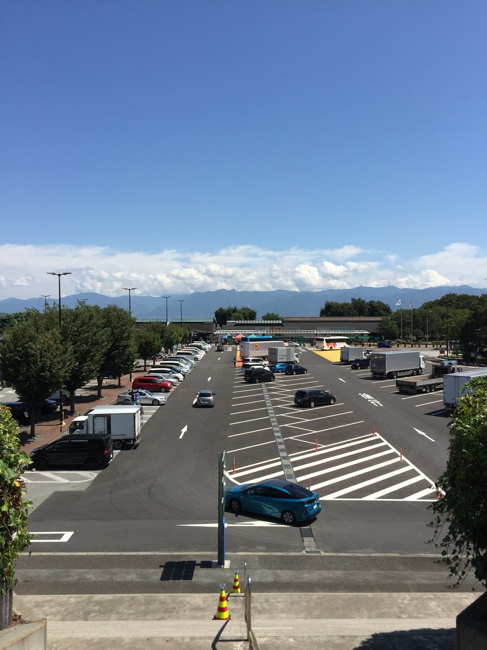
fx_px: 544
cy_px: 325
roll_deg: -0.4
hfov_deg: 48.2
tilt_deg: -2.5
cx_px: 244
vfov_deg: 61.7
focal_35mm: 29
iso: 32
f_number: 2.2
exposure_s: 1/2825
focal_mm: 4.15
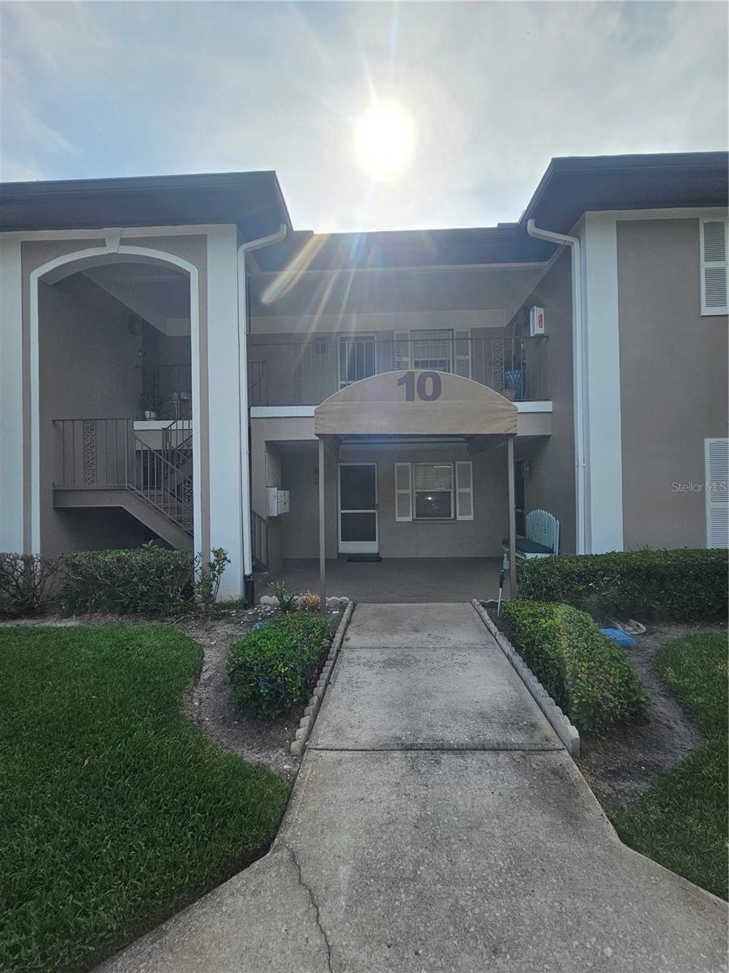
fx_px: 365
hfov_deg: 89.9
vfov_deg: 106.2
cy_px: 486
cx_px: 364
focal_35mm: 13
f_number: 2.2
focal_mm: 2.2
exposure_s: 1/1663
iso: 50
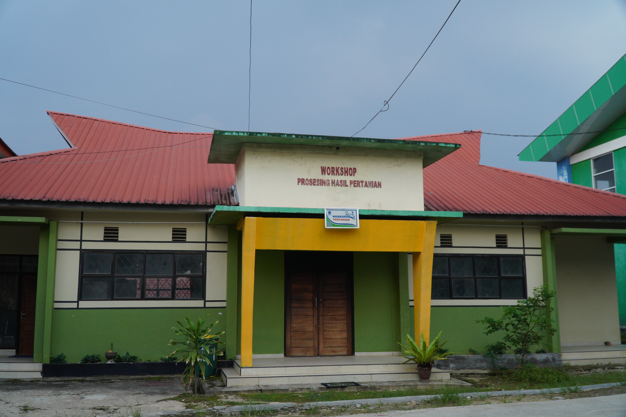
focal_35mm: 32
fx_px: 548
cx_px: 313
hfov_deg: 59.5
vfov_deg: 41.7
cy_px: 208
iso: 640
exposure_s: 1/500
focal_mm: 21
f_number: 4
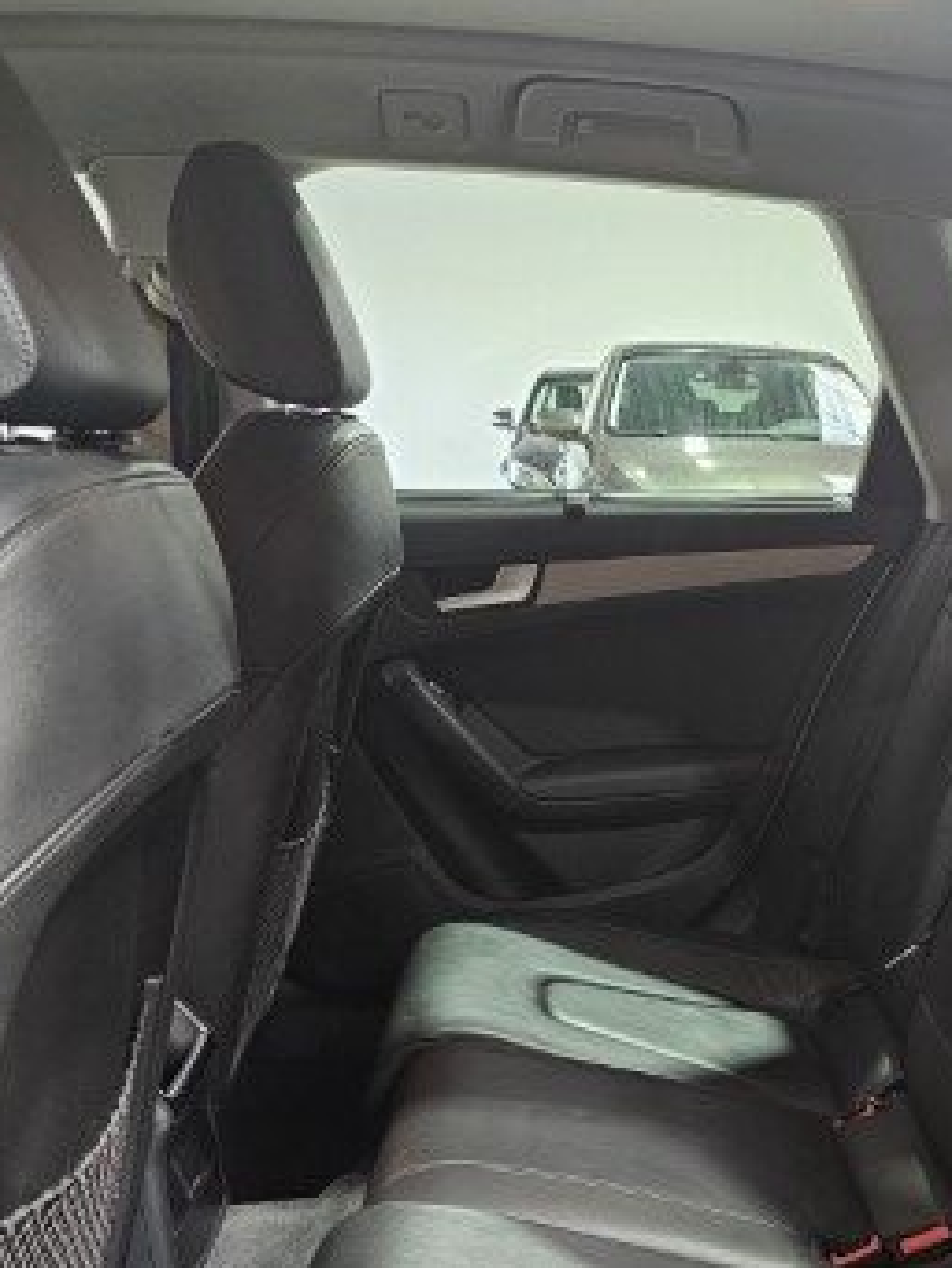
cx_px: 848
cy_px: 1053
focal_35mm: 43
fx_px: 1575
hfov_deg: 32.1
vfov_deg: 41.5
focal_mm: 6.3
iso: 800
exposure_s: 1/100
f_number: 1.7
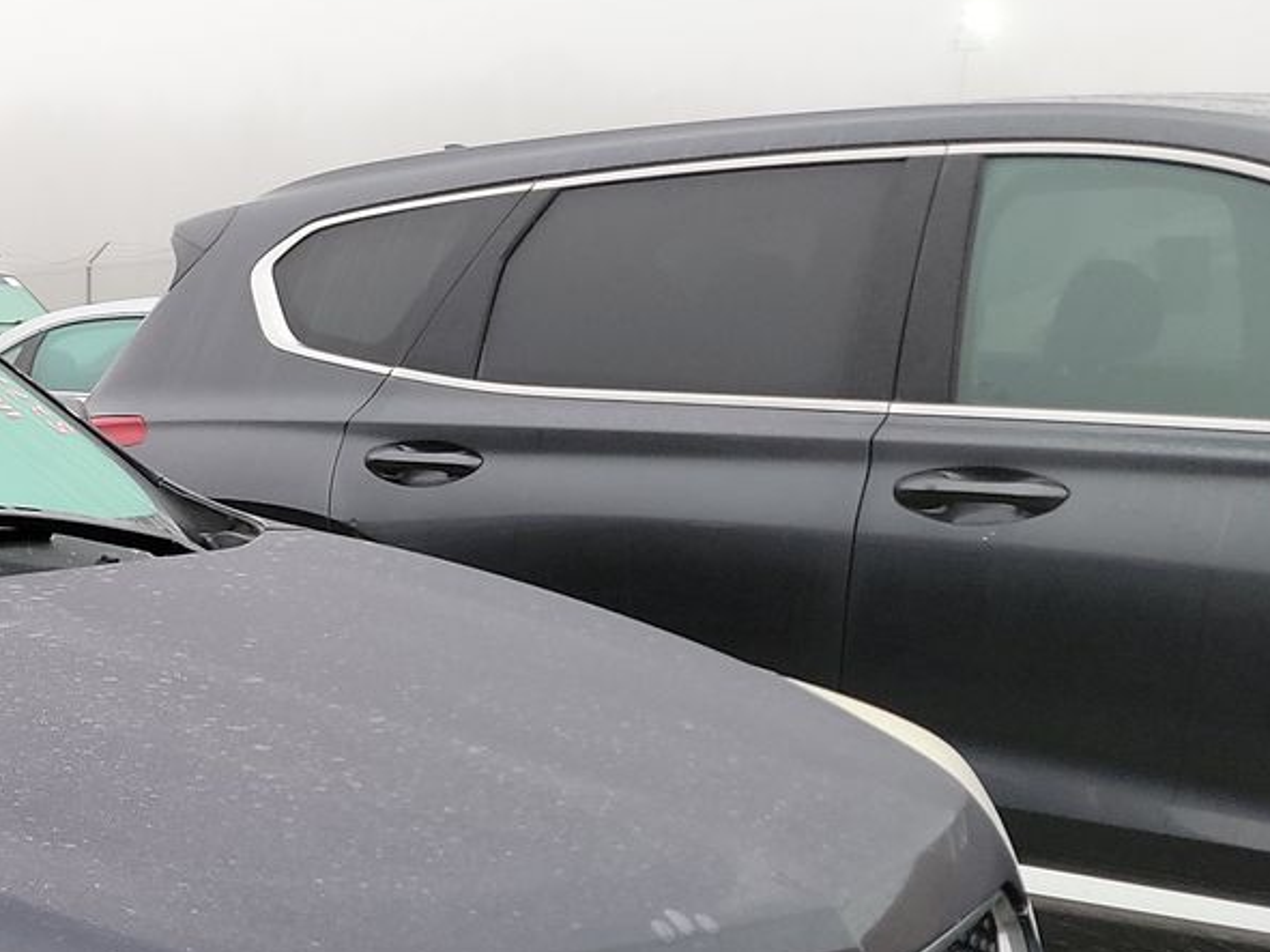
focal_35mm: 65
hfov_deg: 25.6
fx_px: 2384
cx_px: -380
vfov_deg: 21.0
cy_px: 1154
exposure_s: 1/59
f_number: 1.8
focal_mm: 6.7
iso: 200
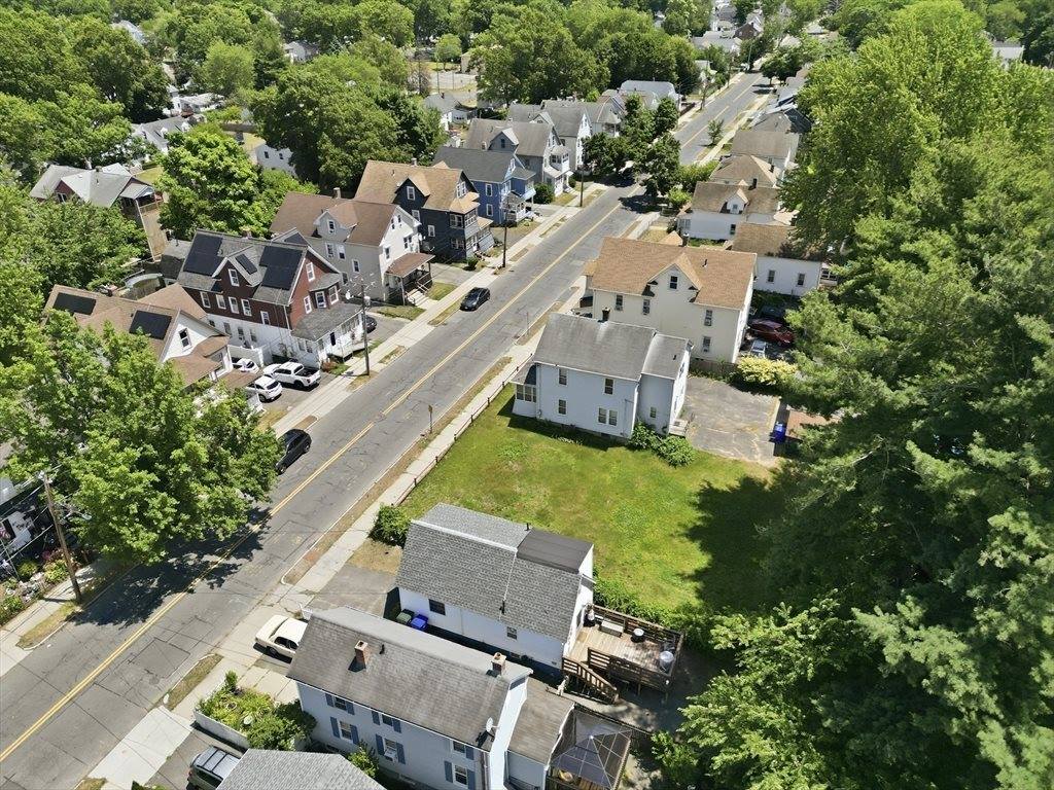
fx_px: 731
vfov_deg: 56.8
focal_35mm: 24
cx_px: 527
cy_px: 395
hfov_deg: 71.6
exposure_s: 1/3000
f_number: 1.7
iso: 110
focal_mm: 6.7
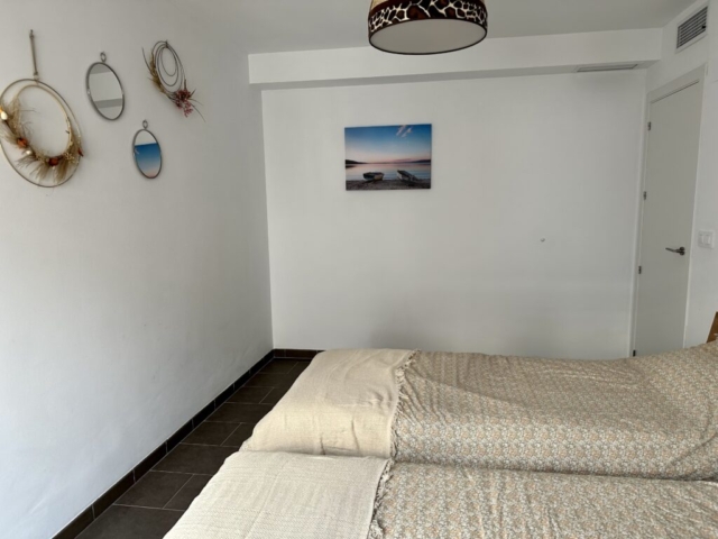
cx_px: 359
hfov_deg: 71.6
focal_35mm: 24
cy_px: 270
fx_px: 498
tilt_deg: -9.1
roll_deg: +0.5
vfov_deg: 56.8
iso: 125
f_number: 1.78
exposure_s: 1/121
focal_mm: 6.86
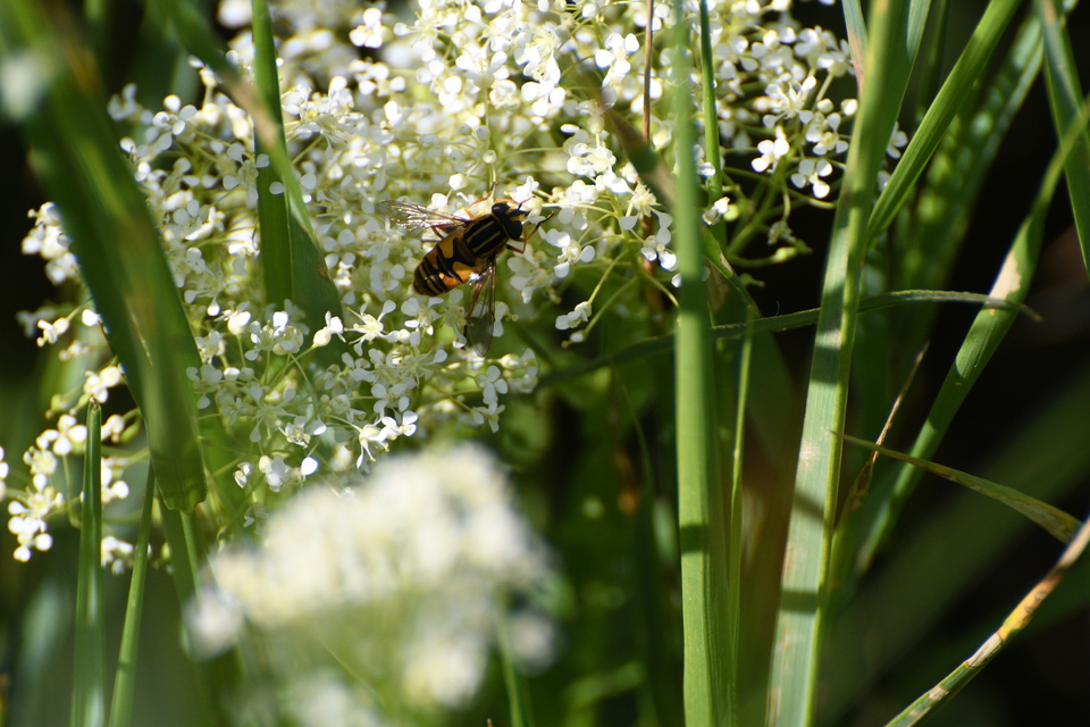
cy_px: 364
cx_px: 545
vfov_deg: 3.4
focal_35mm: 405
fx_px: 12262
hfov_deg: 5.1
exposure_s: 1/2500
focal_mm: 270
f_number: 8
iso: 1000
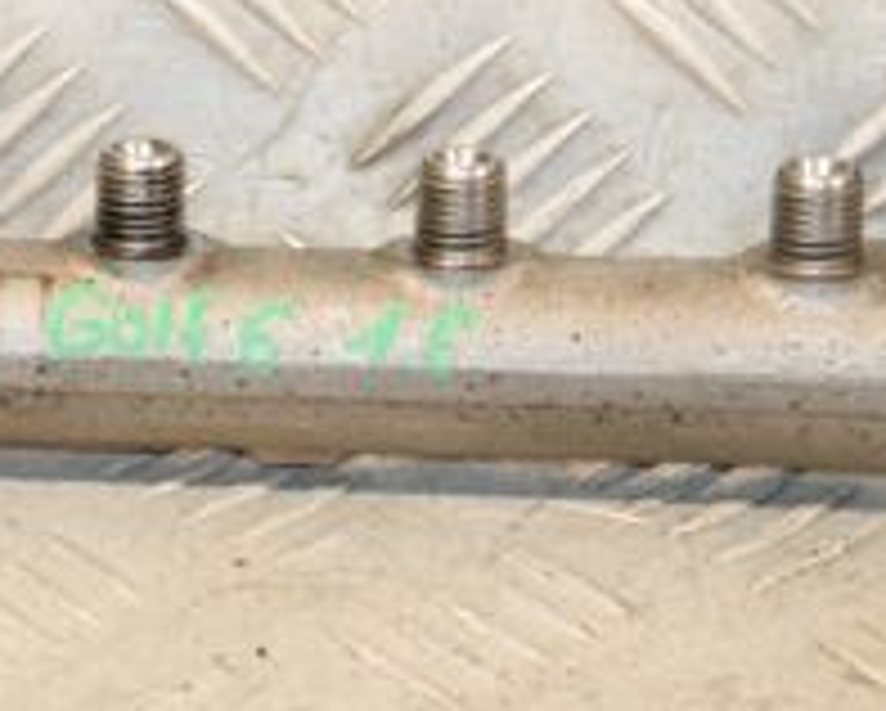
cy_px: 198
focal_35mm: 343
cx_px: 63
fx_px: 8991
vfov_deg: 4.5
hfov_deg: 5.6
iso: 1600
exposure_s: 1/200
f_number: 7.1
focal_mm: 75
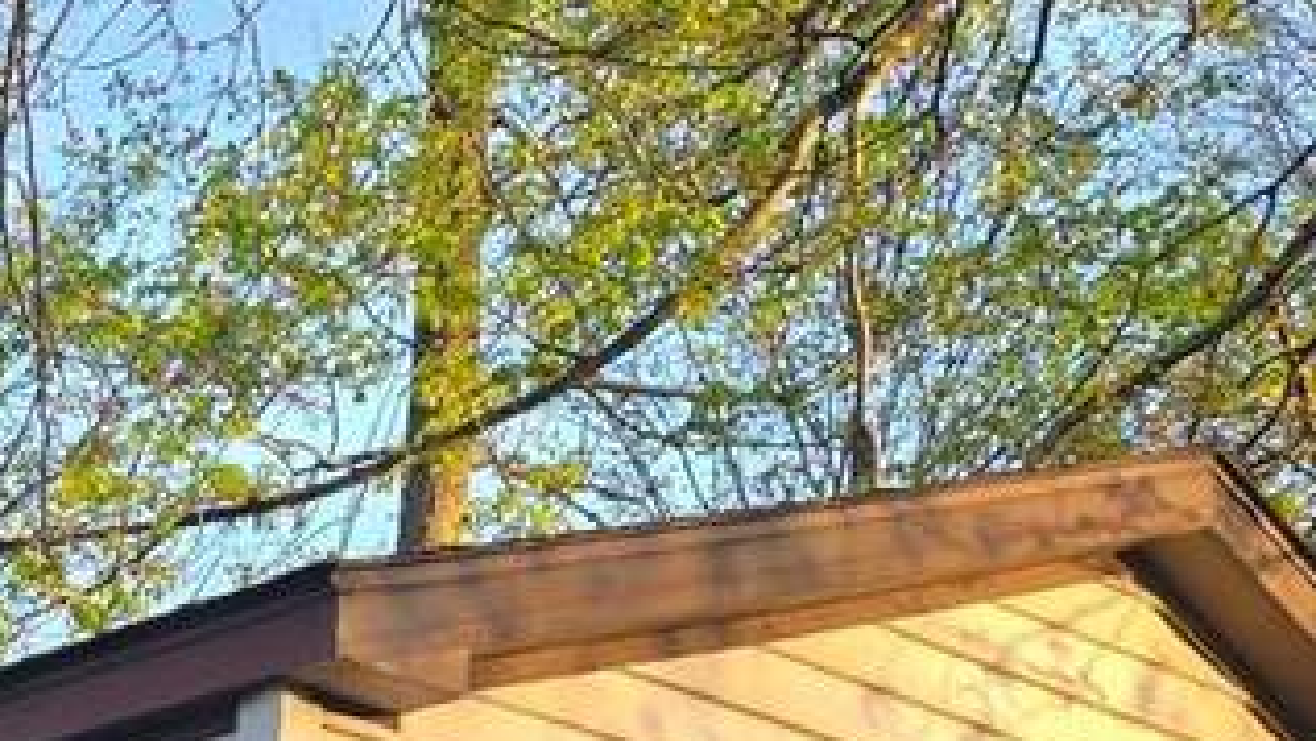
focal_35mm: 101
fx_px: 3525
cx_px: -468
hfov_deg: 19.3
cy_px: 1855
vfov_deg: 10.2
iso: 32
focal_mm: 5.4
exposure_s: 1/180
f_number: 1.8
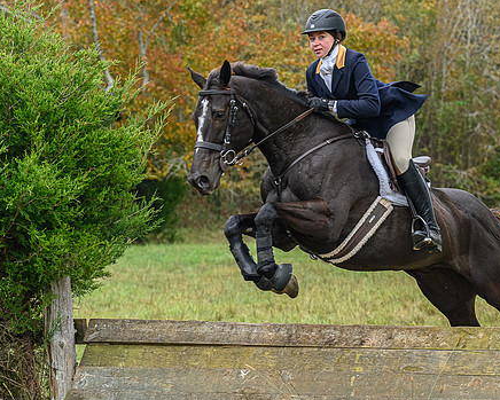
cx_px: 321
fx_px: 2339
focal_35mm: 158
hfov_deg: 12.2
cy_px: 176
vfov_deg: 9.8
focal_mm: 82
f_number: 3.5
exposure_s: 1/800
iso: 1000
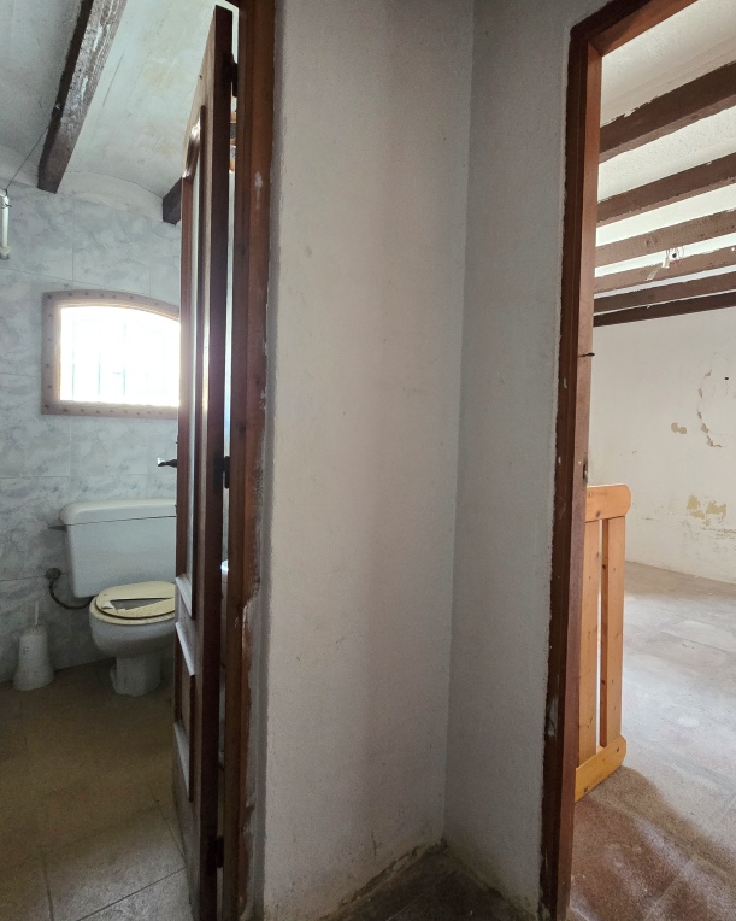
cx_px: 442
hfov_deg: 76.1
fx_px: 463
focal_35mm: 17
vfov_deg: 89.6
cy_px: 459
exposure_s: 1/60
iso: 500
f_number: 2.2
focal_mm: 2.2
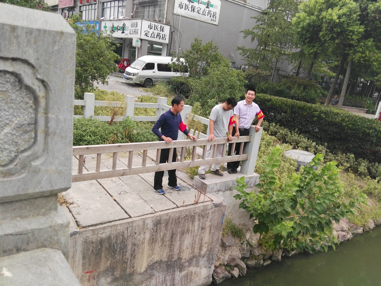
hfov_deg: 63.4
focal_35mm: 28
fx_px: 308
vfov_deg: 49.7
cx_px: 190
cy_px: 143
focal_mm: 2.96
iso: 64
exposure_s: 1/144
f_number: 2
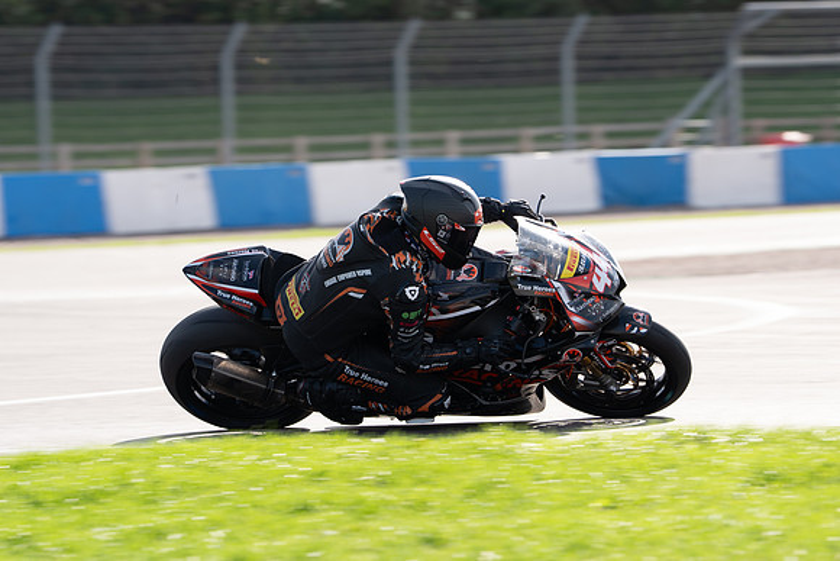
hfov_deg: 7.4
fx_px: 6511
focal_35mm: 279
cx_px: 420
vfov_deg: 4.9
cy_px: 280
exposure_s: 1/400
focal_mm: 279
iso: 320
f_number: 7.1
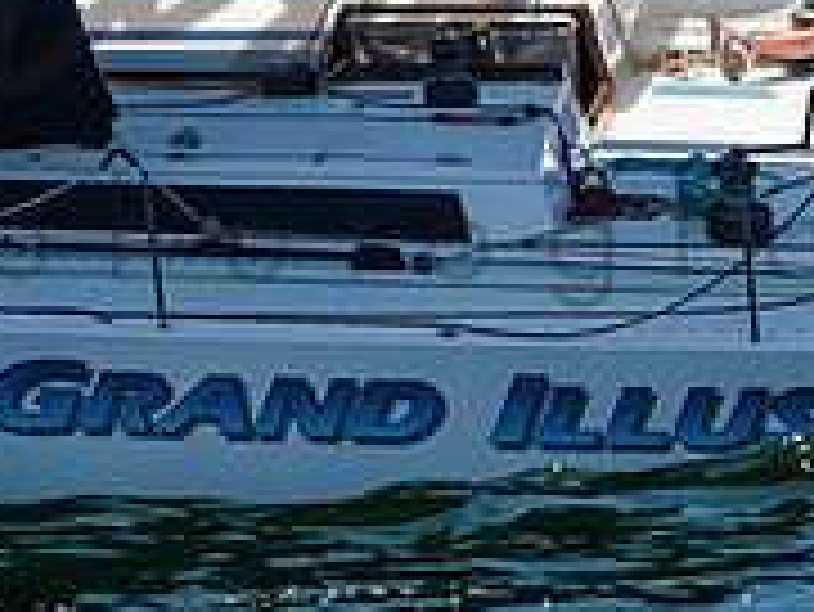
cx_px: 1024
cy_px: 55
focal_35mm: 1730
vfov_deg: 0.9
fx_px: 40708
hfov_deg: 1.1
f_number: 8
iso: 500
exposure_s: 1/2500
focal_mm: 400
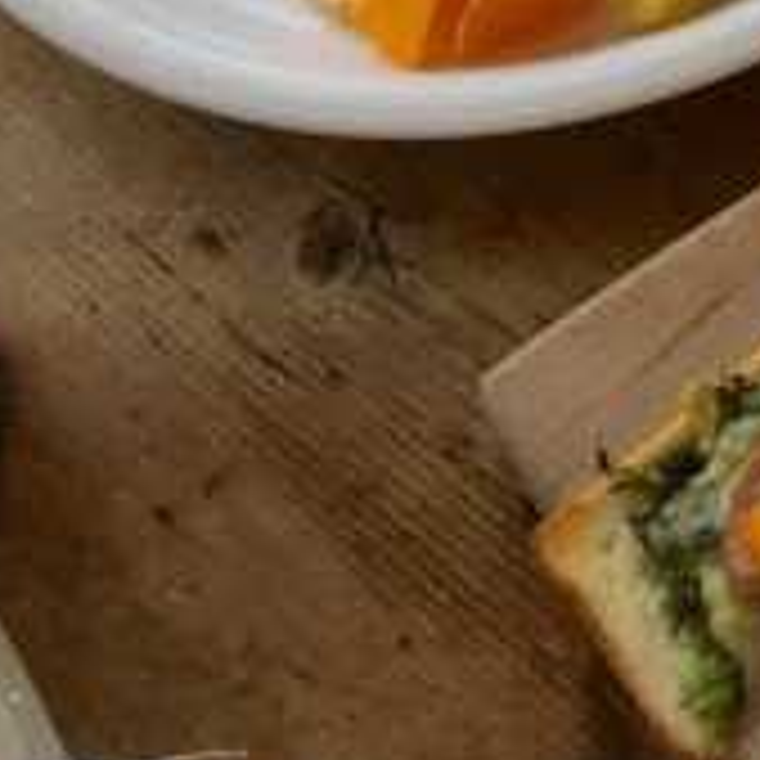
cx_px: 1255
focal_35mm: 155
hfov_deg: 10.7
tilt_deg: -51.8
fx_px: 3850
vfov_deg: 10.3
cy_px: -832
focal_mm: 4.15
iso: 32
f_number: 2.2
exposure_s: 1/60
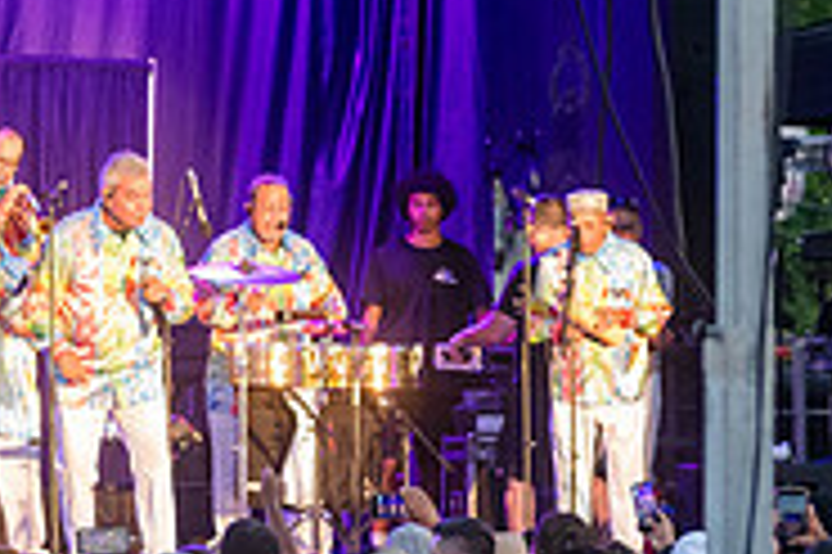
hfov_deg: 5.3
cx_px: -13
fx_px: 9051
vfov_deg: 3.5
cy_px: 331
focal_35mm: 392
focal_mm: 125
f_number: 4
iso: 4000
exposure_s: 1/500
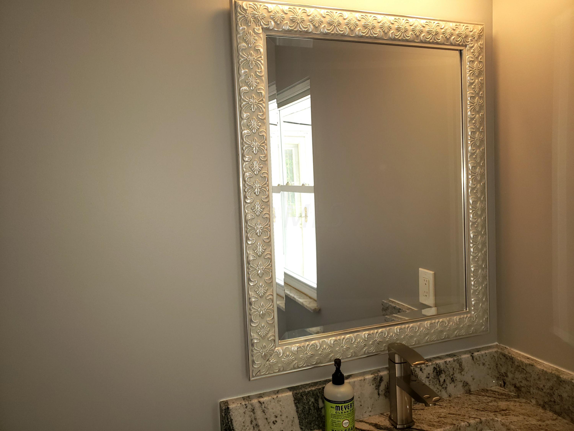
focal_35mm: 26
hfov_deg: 67.3
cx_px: 287
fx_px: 431
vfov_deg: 53.1
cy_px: 216
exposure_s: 1/120
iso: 64
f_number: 1.5
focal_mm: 4.3
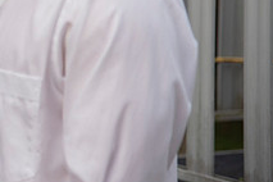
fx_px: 1964
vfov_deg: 5.3
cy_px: -12
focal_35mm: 259
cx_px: -79
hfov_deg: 7.9
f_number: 4
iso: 100
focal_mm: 95
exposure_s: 1/200
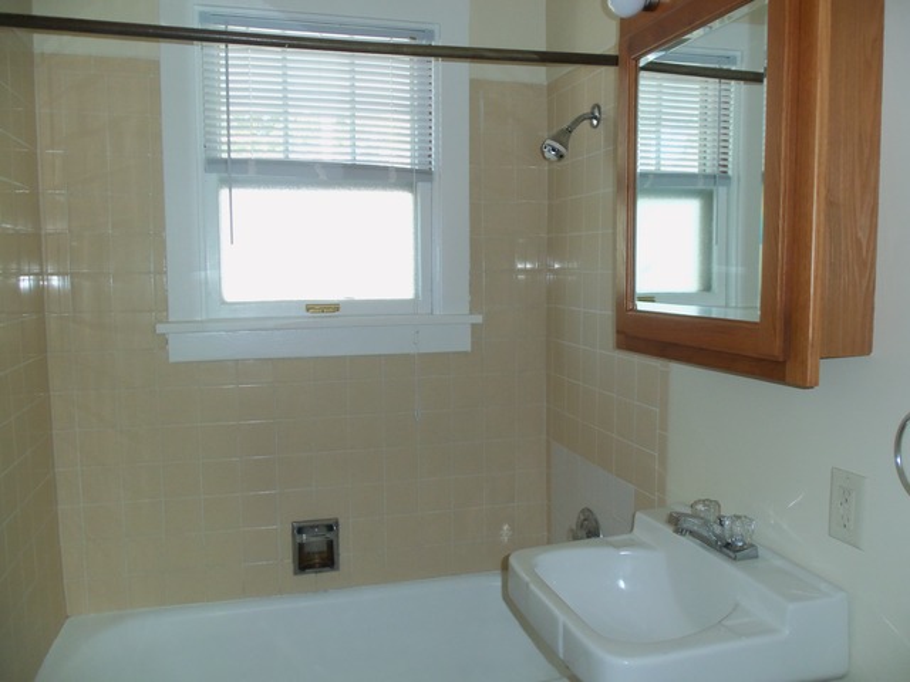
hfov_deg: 61.7
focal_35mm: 29
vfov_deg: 48.2
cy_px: 341
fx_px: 762
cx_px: 455
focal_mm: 5.2
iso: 100
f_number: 3.4
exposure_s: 1/30
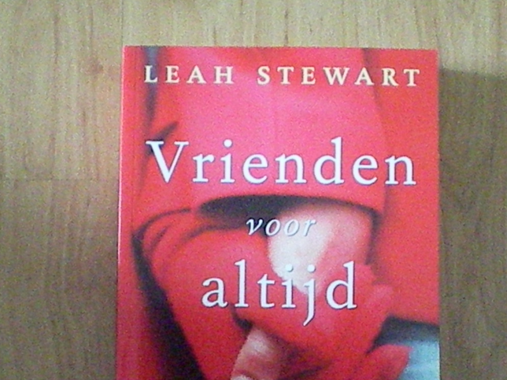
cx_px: 277
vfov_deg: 23.7
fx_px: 894
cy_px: 299
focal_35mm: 61
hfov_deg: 31.7
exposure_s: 1/50
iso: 2700
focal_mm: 6.3
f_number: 3.1
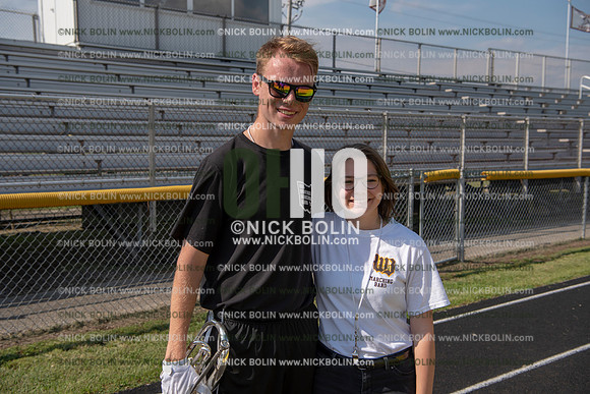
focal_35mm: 40
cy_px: 197
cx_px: 295
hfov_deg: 48.4
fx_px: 656
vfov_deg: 33.4
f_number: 5.6
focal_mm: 40
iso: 200
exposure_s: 1/2000
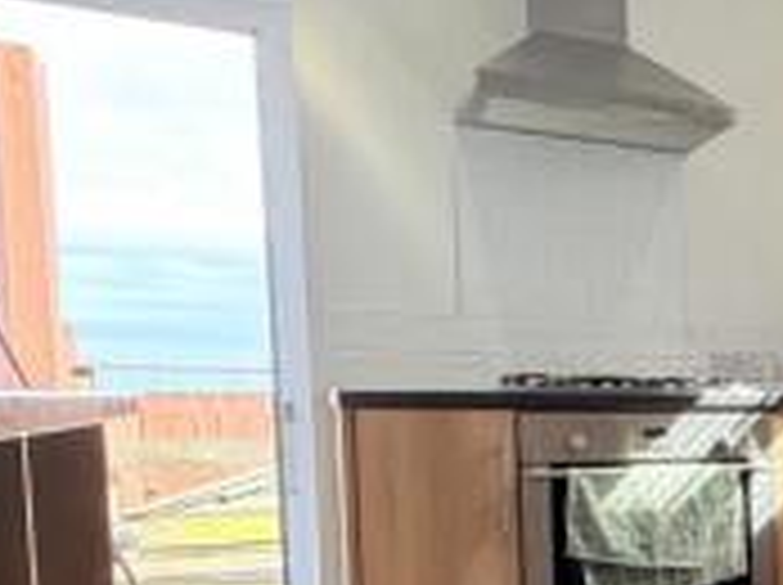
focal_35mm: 47
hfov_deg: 28.5
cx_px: 1136
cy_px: 470
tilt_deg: -4.3
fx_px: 1062
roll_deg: +0.0
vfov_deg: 30.1
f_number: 2.2
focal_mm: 2.22
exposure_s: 1/100
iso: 100
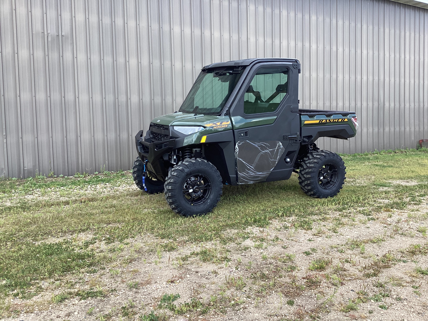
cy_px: 160
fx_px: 383
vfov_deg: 45.4
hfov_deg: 58.4
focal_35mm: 31
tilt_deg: -3.8
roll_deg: +2.6
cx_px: 214
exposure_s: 1/237
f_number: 2.4
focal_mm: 3.3
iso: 25
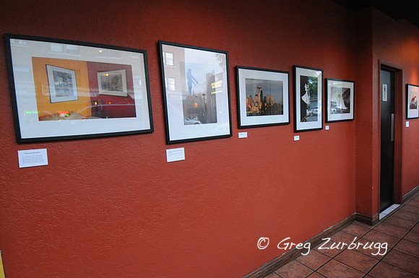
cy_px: 139
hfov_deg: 90.1
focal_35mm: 18
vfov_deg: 67.2
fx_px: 209
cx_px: 210
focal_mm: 12
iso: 1600
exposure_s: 1/13
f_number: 6.3
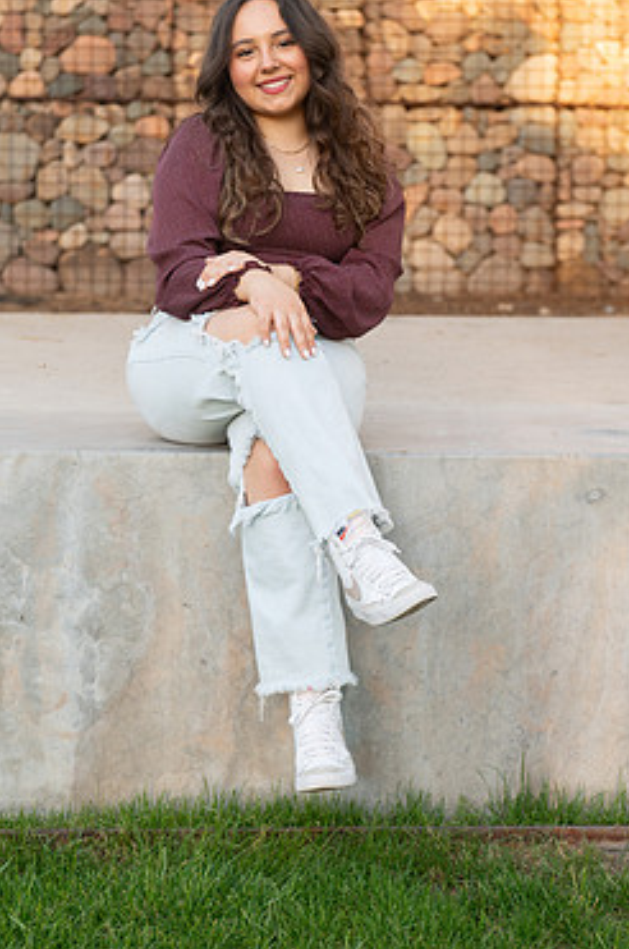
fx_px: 2236
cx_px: 257
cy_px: 448
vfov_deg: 24.0
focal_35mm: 85
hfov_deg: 16.0
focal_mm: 70
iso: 640
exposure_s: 1/250
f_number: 4.5
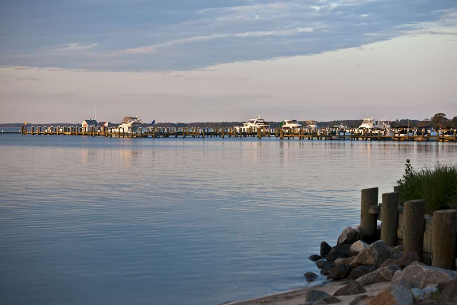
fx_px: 1015
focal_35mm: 80
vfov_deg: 17.1
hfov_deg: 25.4
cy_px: 152
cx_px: 228
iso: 250
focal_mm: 80
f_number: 4
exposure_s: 1/200
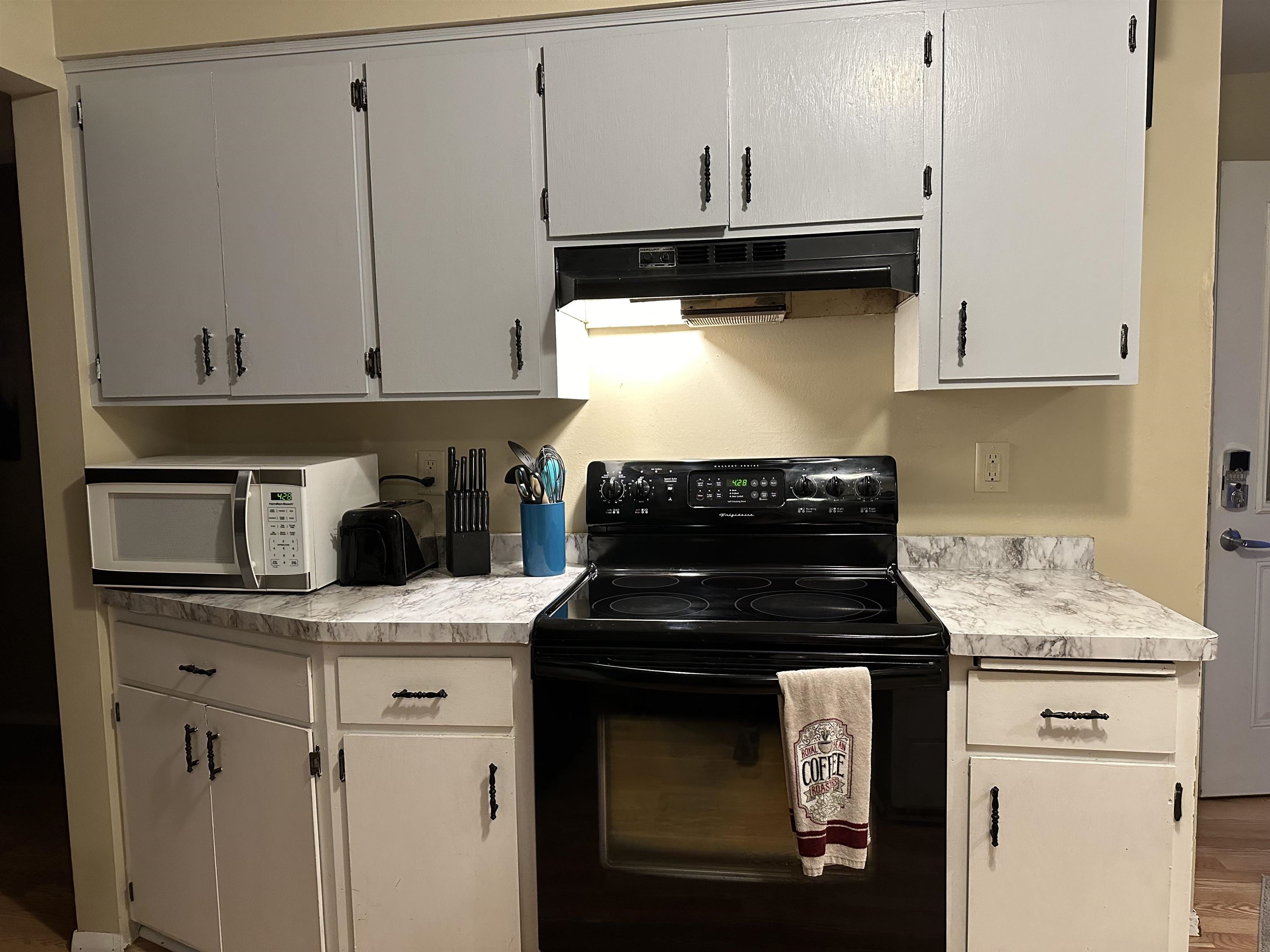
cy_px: 476
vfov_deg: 56.8
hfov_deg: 71.6
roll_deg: +1.3
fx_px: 881
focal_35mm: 24
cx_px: 635
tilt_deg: -5.0
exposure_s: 1/60
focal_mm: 6.86
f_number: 1.78
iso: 500
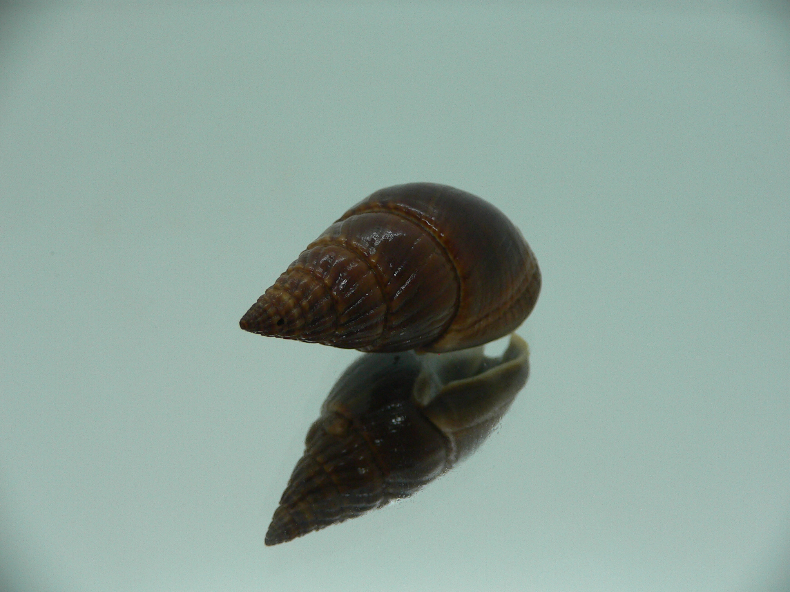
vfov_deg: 40.7
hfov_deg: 52.6
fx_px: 799
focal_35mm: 35
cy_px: 296
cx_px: 395
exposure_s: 1/60
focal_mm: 4.6
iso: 80
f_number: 2.8
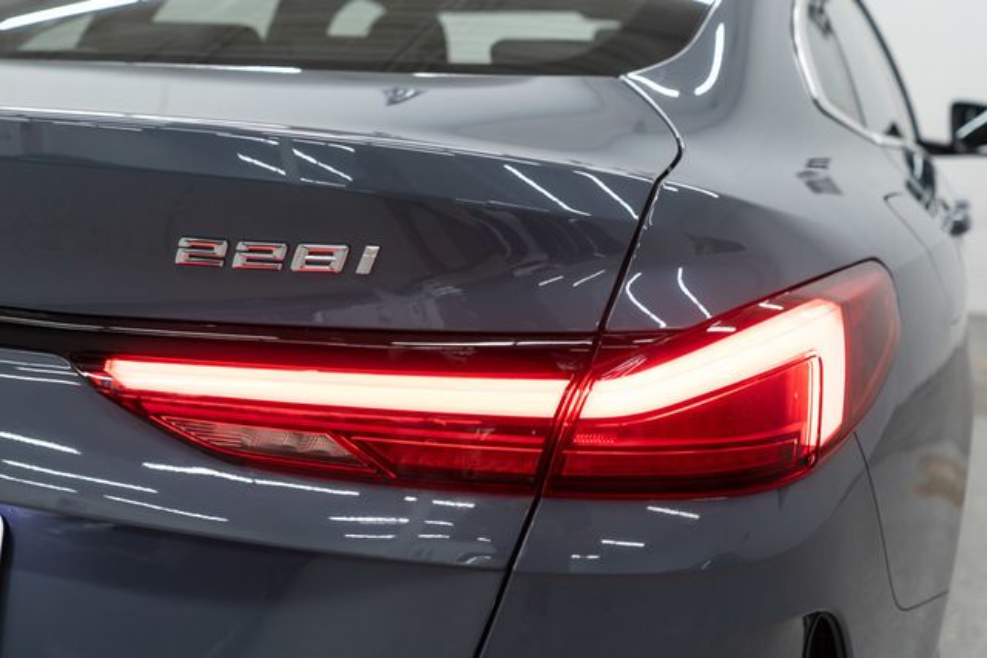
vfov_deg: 31.9
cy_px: 329
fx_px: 1152
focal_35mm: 42
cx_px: 494
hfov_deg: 46.4
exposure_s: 1/50
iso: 200
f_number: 3.2
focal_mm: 28
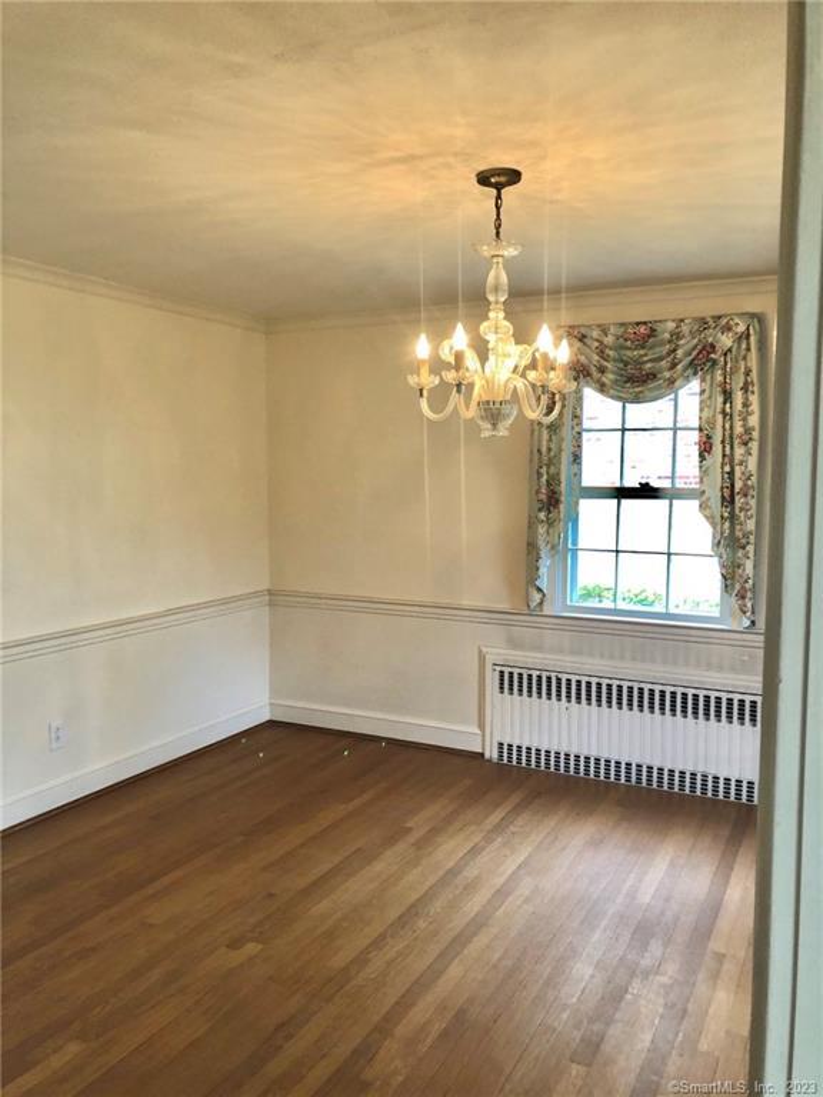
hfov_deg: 49.7
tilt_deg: -4.2
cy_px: 548
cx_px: 412
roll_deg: +0.6
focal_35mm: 28
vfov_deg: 63.4
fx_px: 888
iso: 32
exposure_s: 1/30
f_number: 1.8
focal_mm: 3.99
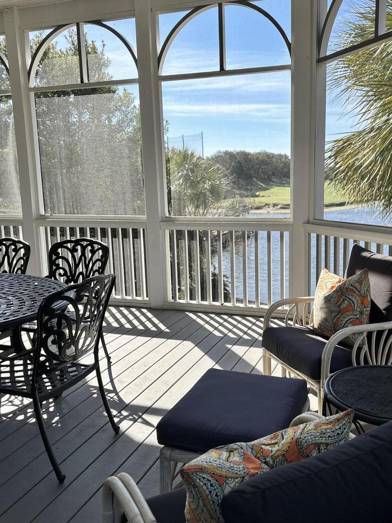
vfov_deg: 58.4
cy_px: 259
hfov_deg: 45.2
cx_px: 239
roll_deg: +1.4
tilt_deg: -8.5
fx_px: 468
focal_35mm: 31
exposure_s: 1/1453
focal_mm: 6.86
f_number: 1.78
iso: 80
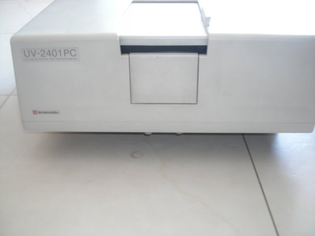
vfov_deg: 35.1
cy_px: 118
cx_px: 158
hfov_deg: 45.8
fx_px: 373
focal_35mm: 41
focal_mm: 6.8
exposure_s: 1/2.6
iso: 200
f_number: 3.3
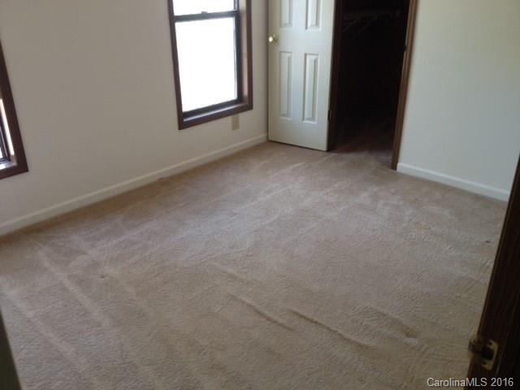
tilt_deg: -24.6
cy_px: 195
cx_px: 260
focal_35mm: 35
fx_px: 526
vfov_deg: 40.7
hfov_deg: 52.6
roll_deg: +0.7
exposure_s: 1/20
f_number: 2.4
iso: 50
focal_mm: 4.28
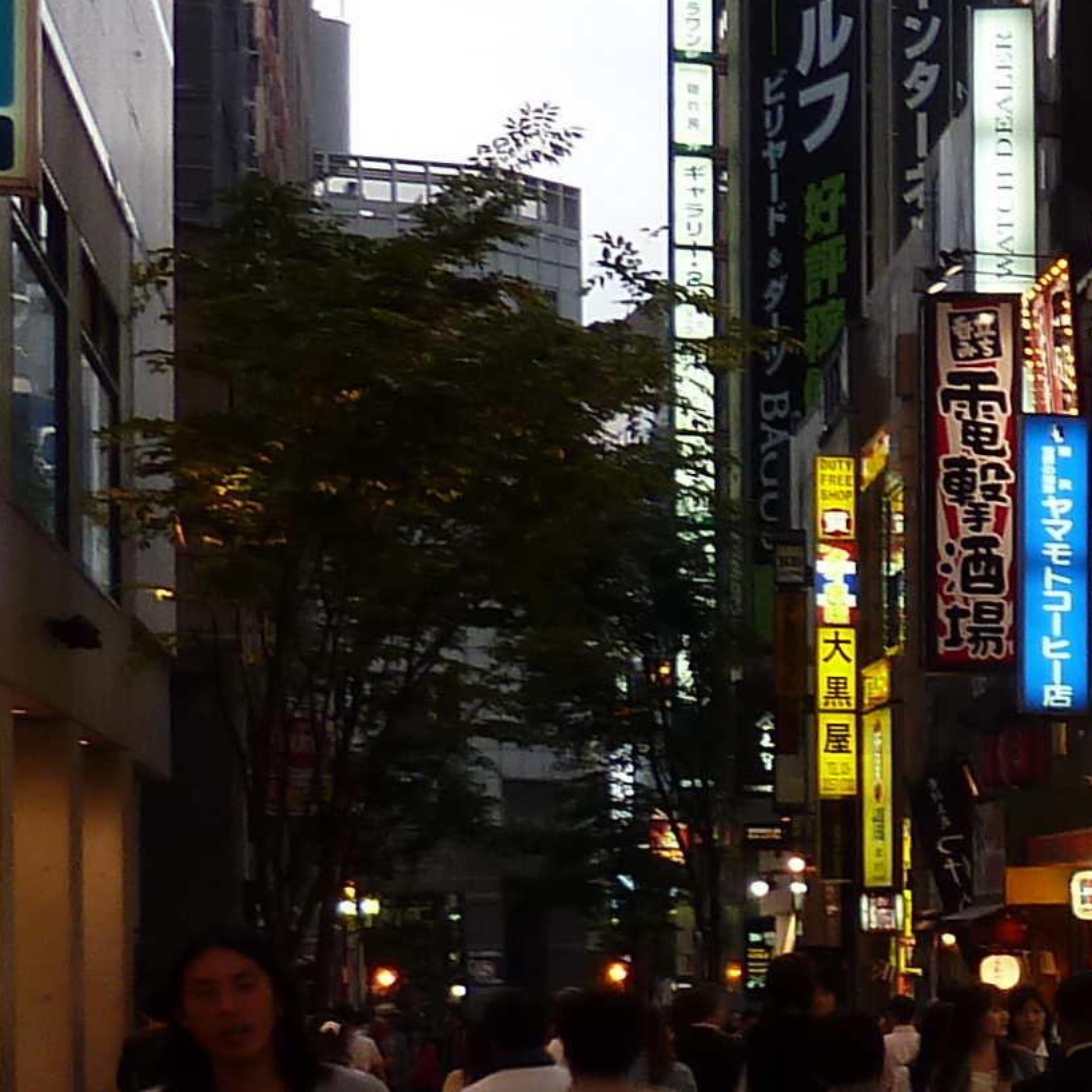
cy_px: 938
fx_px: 3855
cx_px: 2239
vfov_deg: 16.0
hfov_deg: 13.6
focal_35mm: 108
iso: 80
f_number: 3.3
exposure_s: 1/25
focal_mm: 4.1
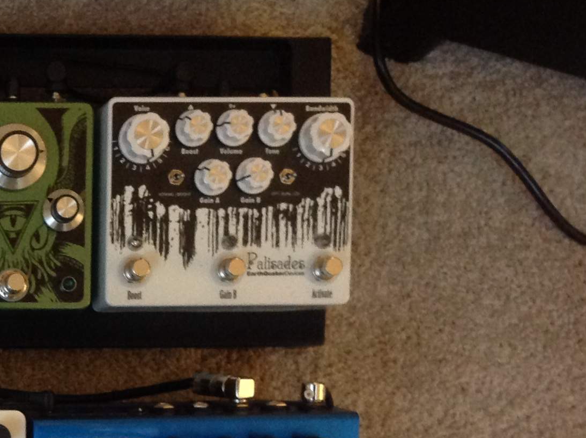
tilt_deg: -81.2
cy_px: 487
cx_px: -86
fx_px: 1403
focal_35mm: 83
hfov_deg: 22.1
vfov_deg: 17.1
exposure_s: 1/15
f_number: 2.4
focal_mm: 4.28
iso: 250
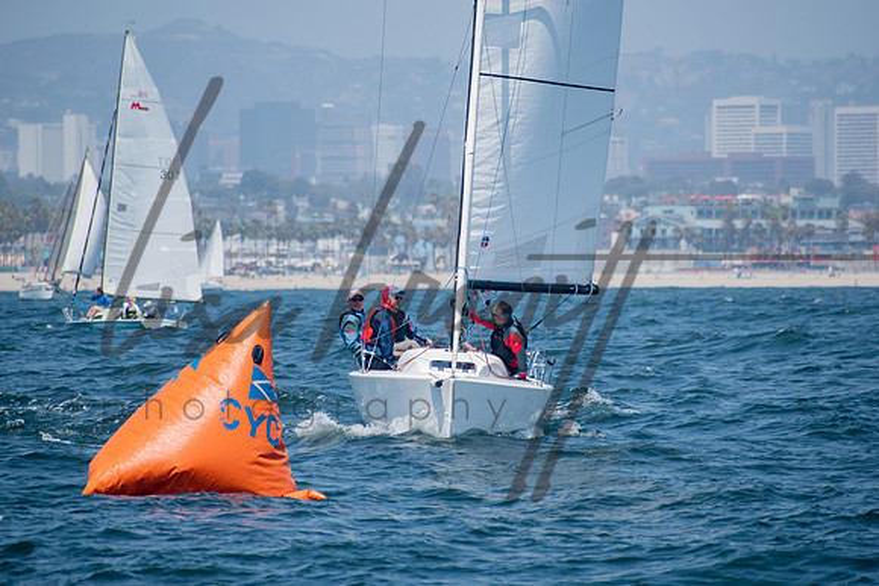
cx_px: 449
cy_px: 293
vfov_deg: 2.9
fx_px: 11403
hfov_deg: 4.4
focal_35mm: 467
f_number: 8
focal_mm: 300
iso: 400
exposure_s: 1/1250
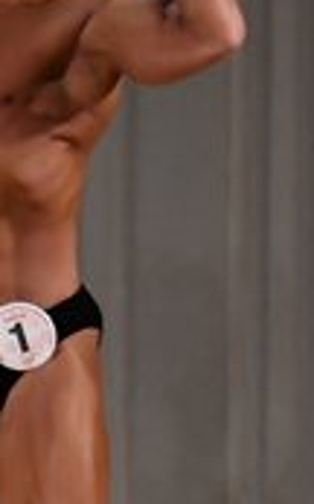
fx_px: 14046
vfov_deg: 2.1
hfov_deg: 1.3
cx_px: -502
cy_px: 393
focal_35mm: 1025
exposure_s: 1/400
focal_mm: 150
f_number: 5.6
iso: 3200
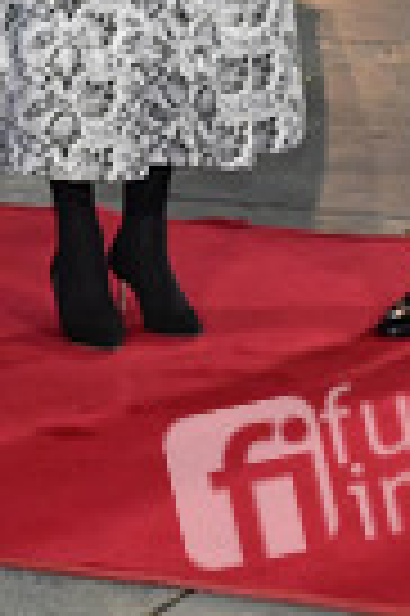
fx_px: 1850
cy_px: -211
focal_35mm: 108
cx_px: 527
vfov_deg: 17.6
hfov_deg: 12.3
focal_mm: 37
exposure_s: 1/200
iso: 5000
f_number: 5
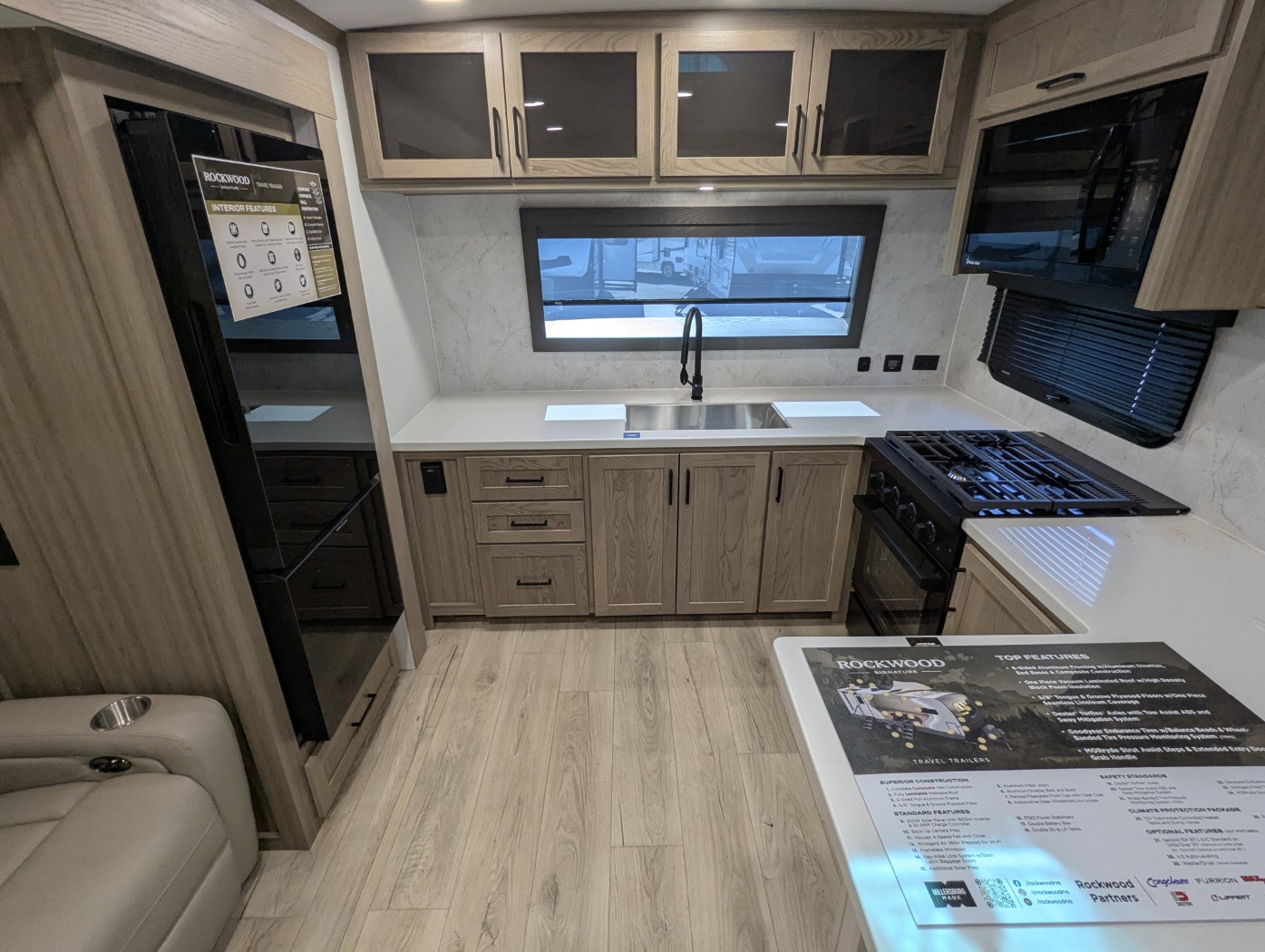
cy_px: 476
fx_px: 585
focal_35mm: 16
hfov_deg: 94.4
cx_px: 632
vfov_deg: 78.2
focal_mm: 2.35
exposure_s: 1/83.4
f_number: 2.2
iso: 152
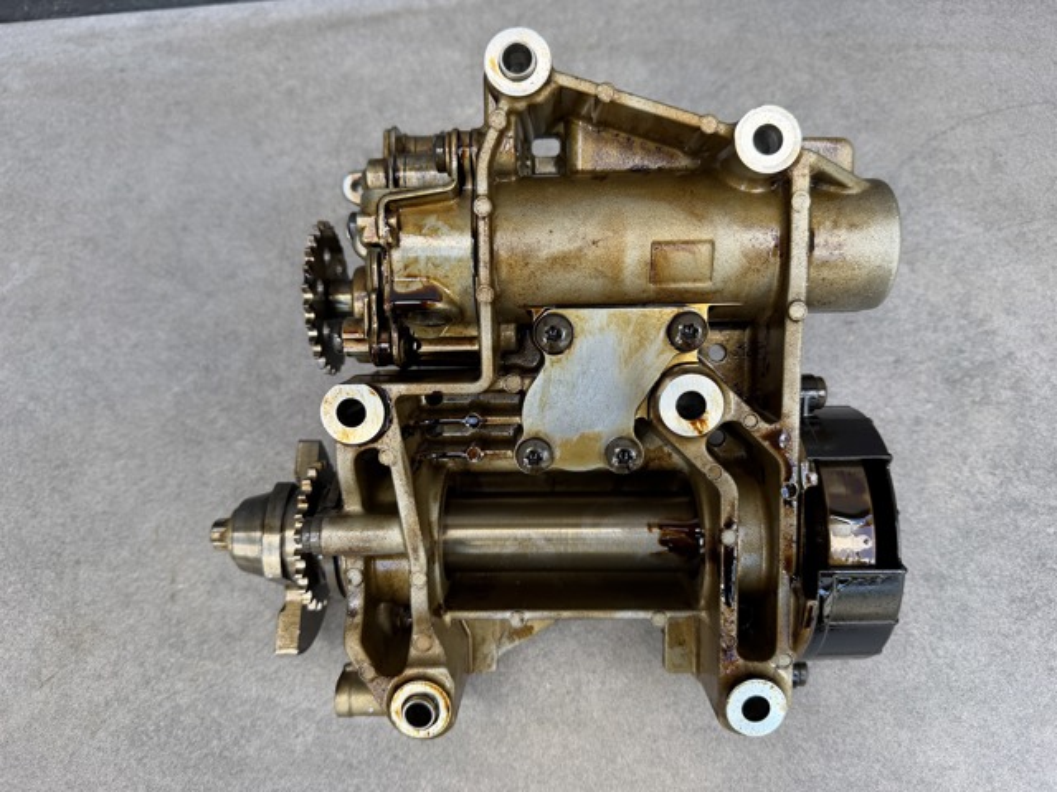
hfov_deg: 71.6
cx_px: 528
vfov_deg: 56.8
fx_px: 733
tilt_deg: -63.8
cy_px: 396
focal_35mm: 24
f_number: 1.78
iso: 64
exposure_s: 1/149
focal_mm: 6.76
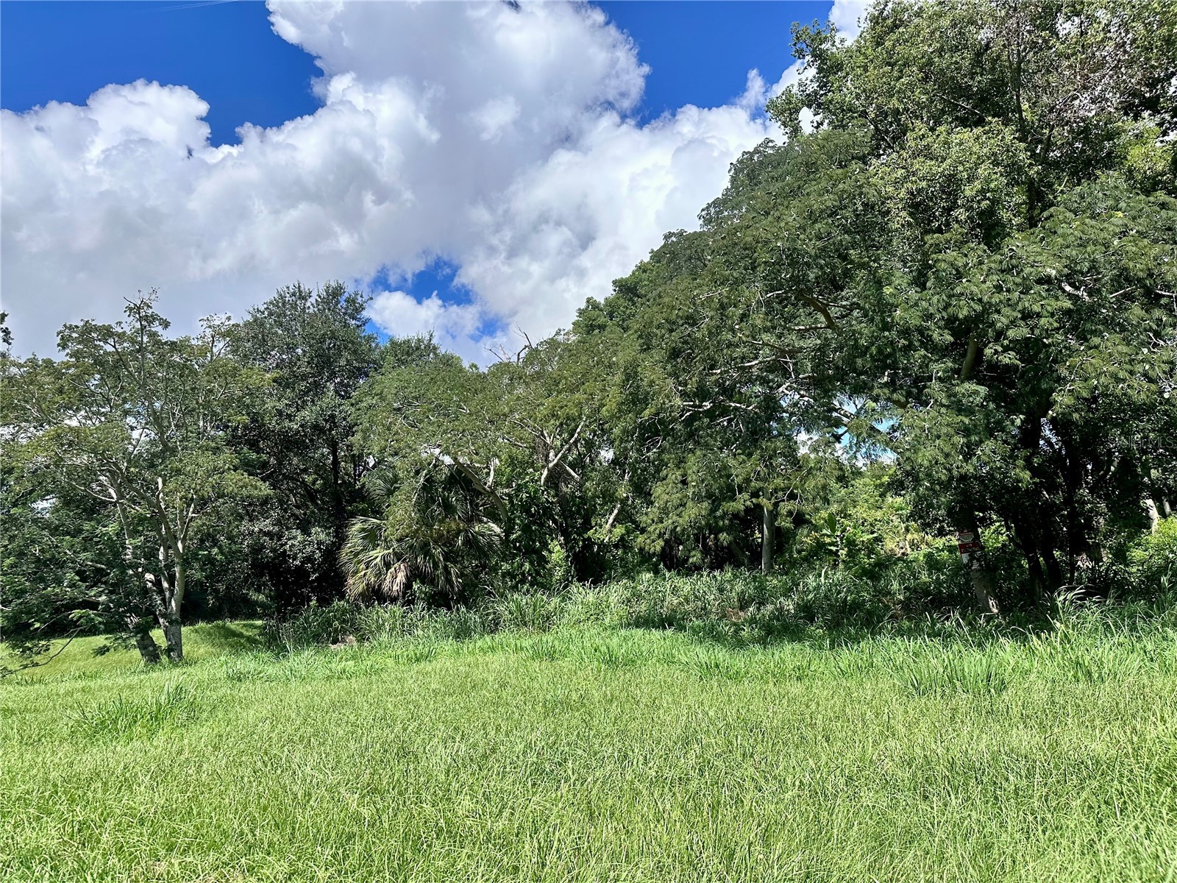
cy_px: 442
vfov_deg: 56.8
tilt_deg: +9.8
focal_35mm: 24
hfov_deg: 71.6
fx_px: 816
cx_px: 588
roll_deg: +3.4
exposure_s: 1/5000
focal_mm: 6.86
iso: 80
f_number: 1.78
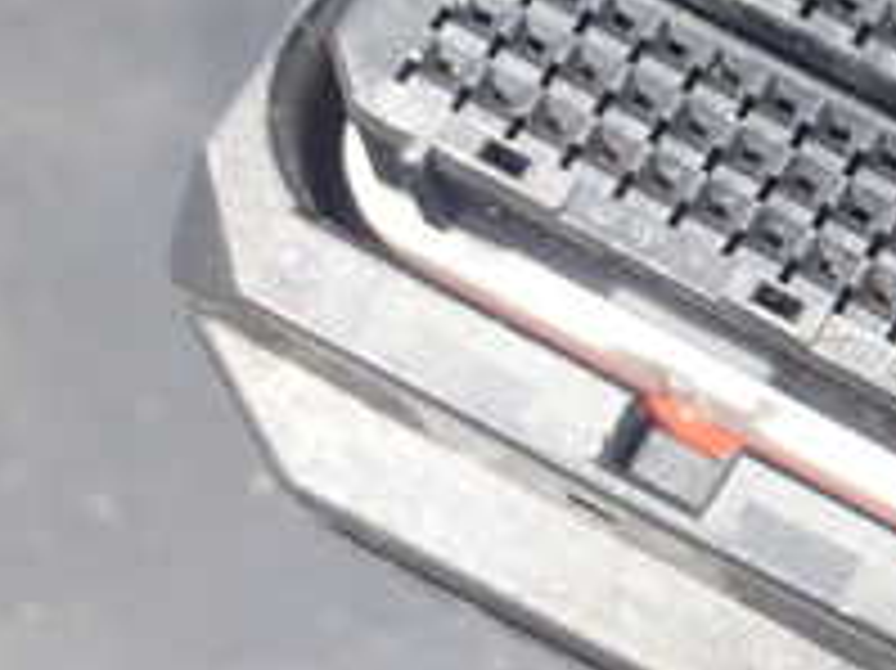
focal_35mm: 160
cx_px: 1306
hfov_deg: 11.9
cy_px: 391
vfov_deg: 9.3
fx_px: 4139
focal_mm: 9.61
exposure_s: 1/125
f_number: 4.5
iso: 100
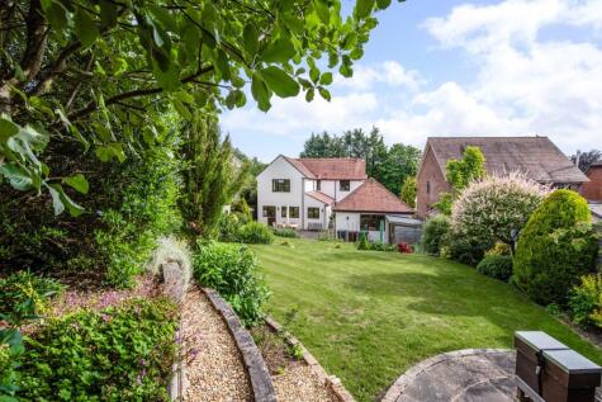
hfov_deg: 100.4
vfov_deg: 77.4
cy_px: 201
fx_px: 251
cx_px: 301
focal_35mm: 15
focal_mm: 15
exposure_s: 1/500
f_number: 9
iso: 250
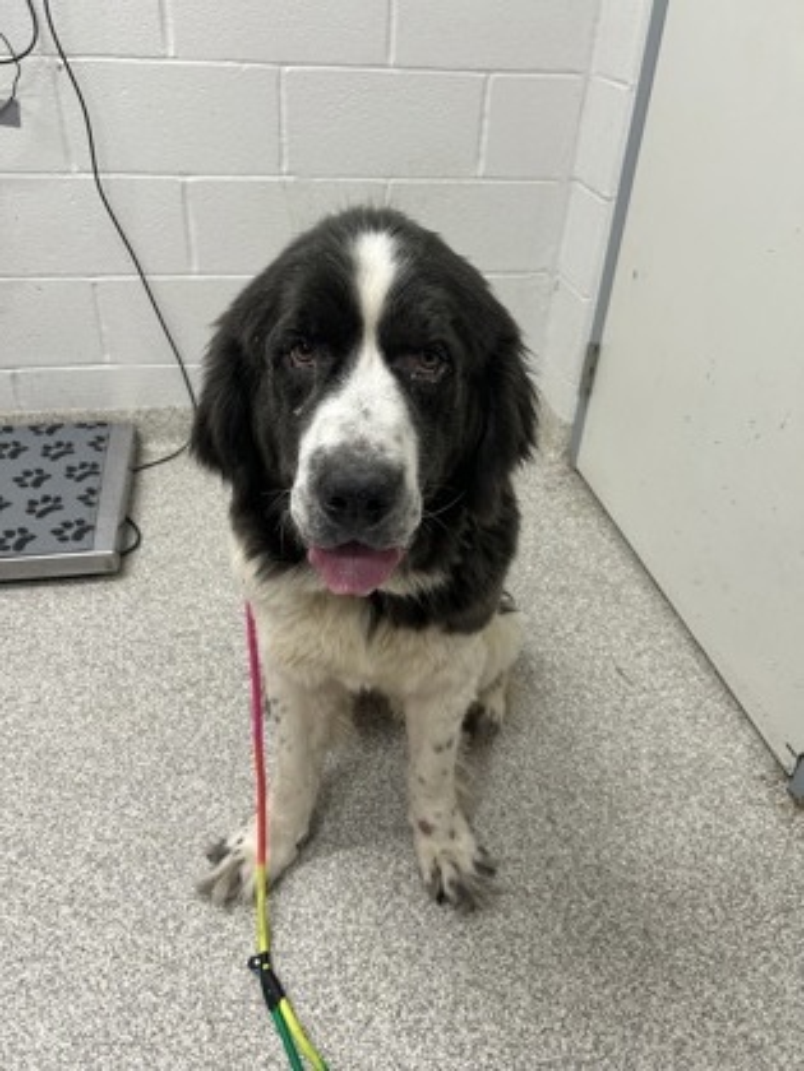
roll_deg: -6.6
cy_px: 536
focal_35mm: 26
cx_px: 402
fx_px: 805
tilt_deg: -35.8
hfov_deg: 53.1
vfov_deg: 67.3
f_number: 1.5
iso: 100
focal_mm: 5.7
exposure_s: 1/100
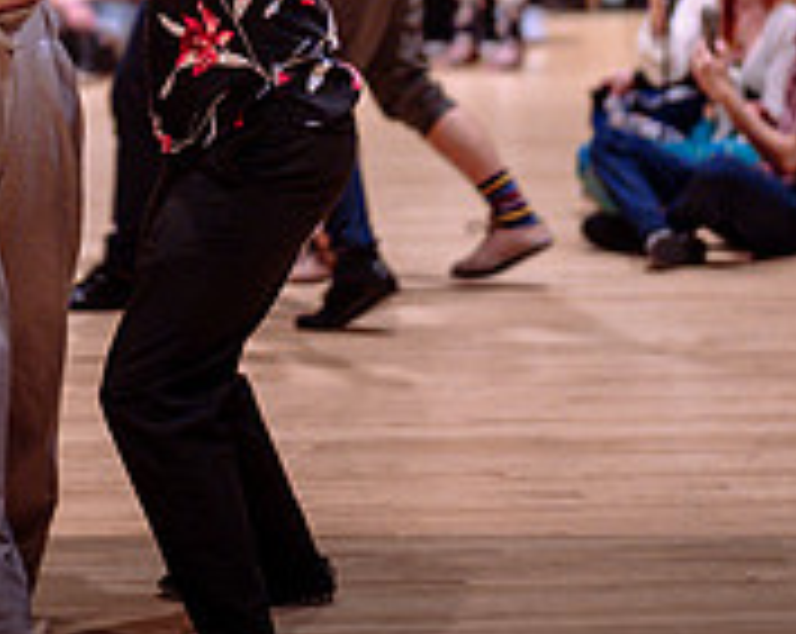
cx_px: 64
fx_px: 4375
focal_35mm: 186
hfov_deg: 10.3
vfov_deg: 8.2
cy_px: -37
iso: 1600
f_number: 1.2
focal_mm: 50
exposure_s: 1/250
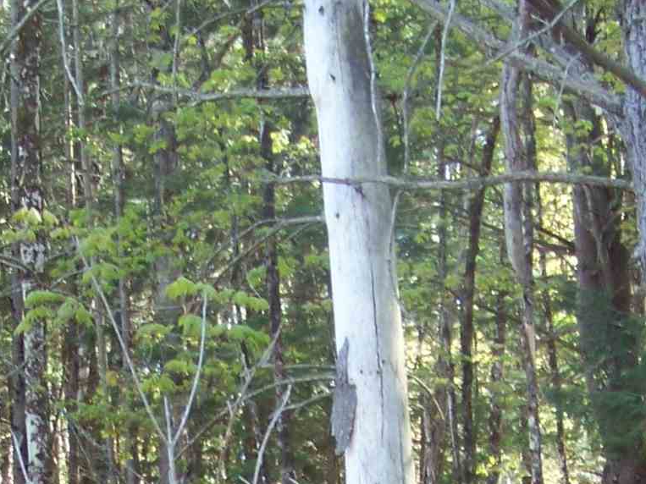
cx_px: 282
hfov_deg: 13.6
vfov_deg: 10.0
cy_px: 676
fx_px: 2706
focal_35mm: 145
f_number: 2.8
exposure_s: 1/30
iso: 69
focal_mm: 5.85
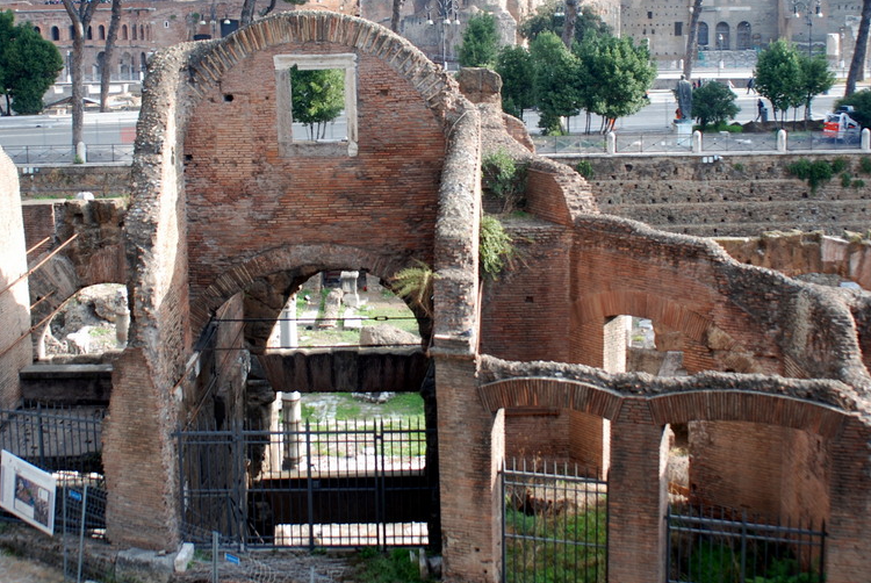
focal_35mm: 56
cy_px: 209
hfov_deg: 35.6
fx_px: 1356
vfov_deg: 24.2
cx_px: 412
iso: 110
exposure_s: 1/125
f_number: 5.6
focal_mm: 28
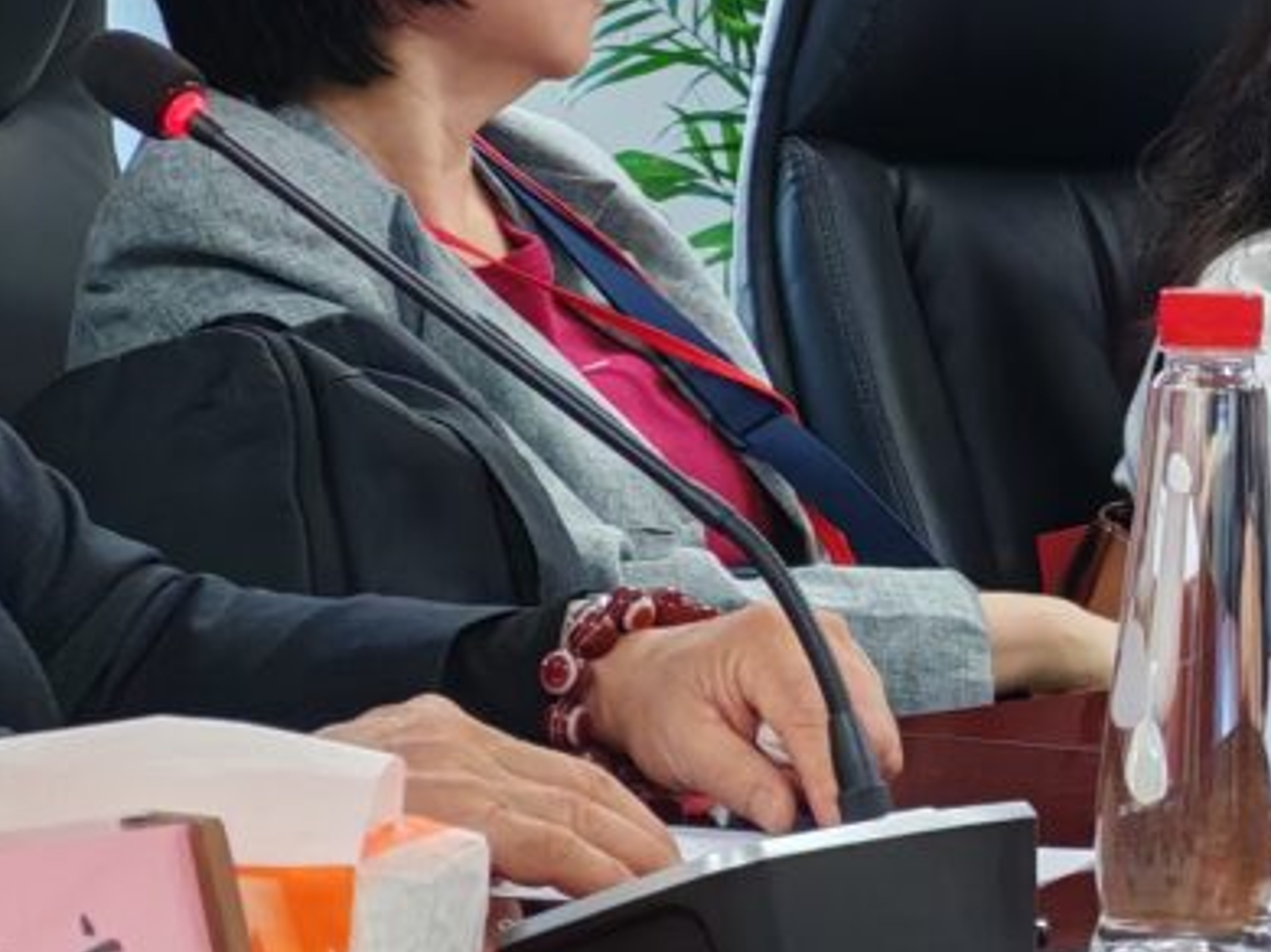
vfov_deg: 6.4
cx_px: 1616
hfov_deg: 8.5
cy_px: 31
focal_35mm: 230
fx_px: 8440
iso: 250
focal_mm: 8.67
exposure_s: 1/50
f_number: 2.4
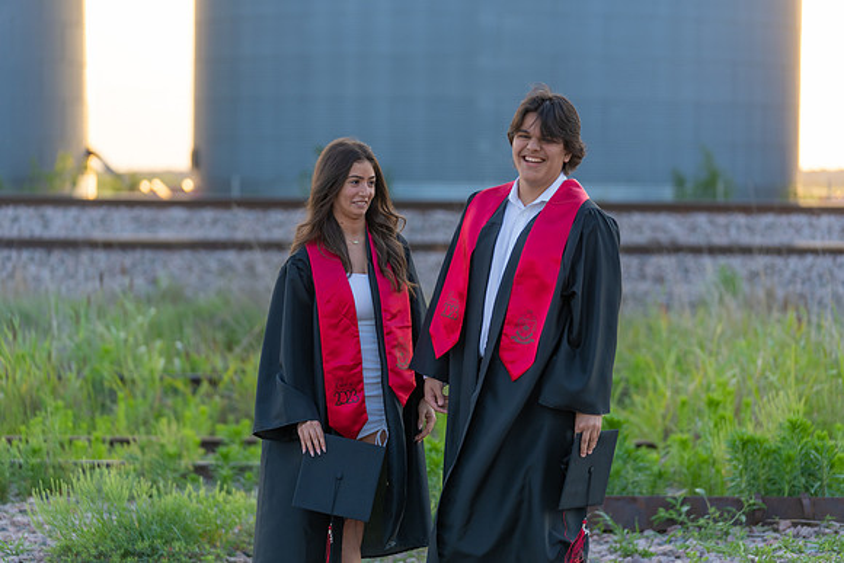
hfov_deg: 17.9
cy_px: 282
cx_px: 422
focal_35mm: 114
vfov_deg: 12.0
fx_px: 2673
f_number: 2.8
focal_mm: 114
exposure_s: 1/320
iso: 160
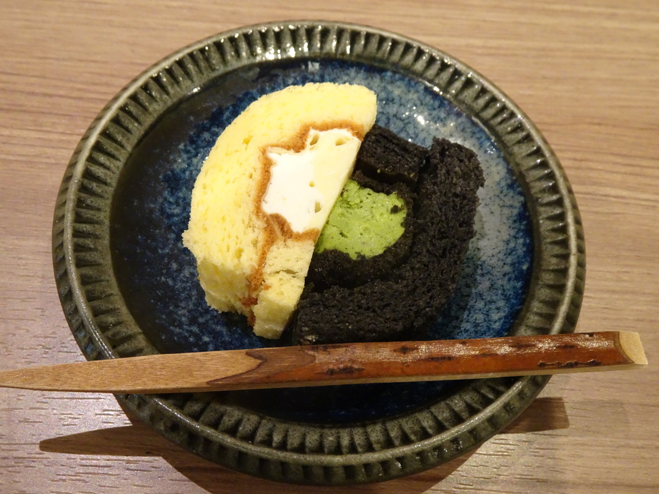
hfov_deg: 54.0
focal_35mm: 34
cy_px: 247
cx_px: 330
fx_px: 647
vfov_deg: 41.8
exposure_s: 1/20
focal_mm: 5.79
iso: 800
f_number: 4
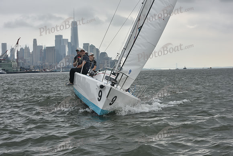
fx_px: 505
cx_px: 116
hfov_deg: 26.0
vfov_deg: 17.5
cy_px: 78
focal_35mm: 78
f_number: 10
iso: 400
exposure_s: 1/800
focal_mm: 78
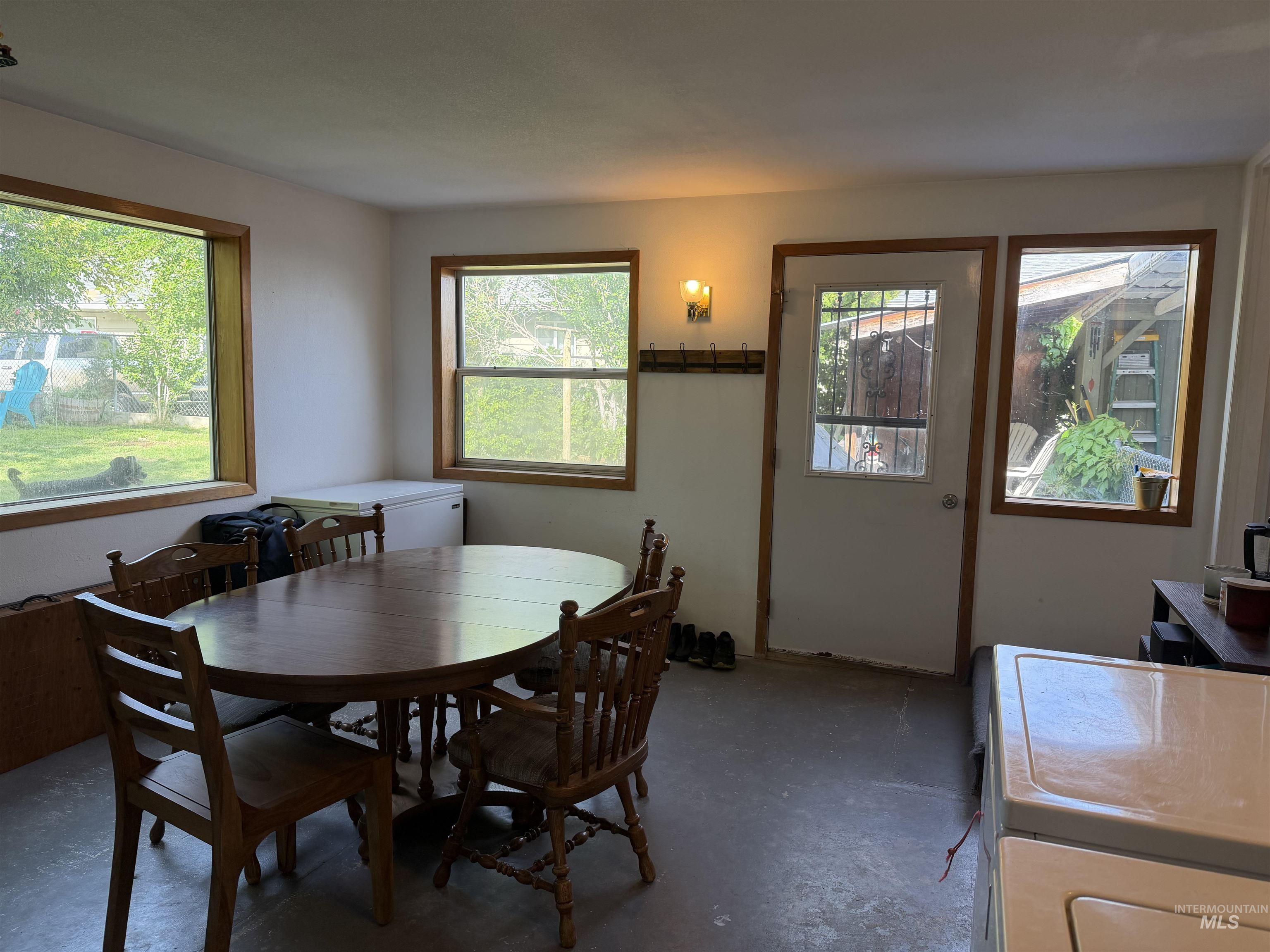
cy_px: 476
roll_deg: -0.2
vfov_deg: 56.8
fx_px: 881
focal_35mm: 24
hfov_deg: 71.6
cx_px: 635
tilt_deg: -6.1
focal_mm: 6.76
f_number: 1.78
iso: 125
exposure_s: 1/210
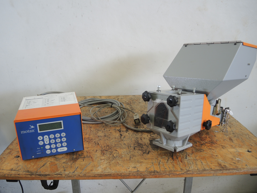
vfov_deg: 49.7
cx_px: 128
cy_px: 96
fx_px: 208
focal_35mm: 28
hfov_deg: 63.4
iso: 100
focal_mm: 6
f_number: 2
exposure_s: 1/30
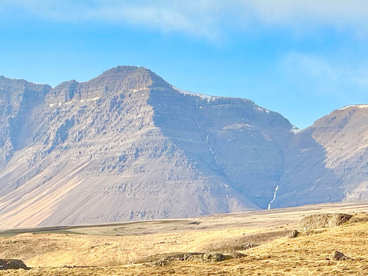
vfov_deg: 5.0
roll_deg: -2.5
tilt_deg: +1.6
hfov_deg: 6.6
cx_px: 151
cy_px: 307
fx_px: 3168
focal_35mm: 298
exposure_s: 1/638
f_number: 2.8
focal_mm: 15.66
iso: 50
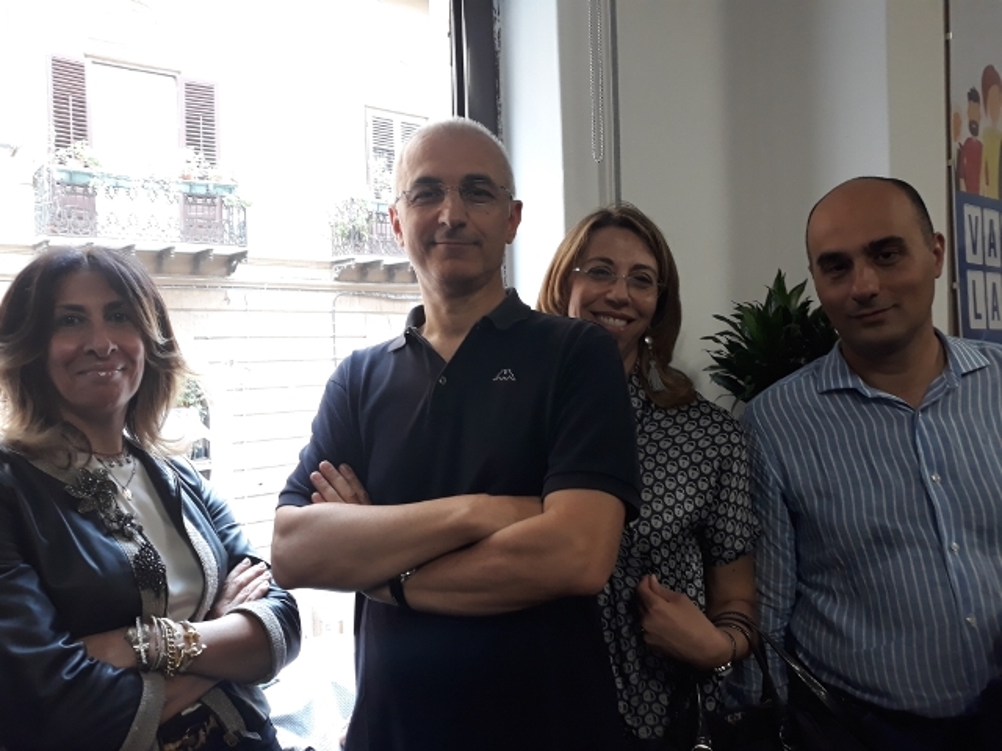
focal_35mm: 27
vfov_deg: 51.4
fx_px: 782
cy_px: 376
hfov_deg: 65.3
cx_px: 501
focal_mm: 3.71
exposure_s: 1/50
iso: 100
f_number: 1.7
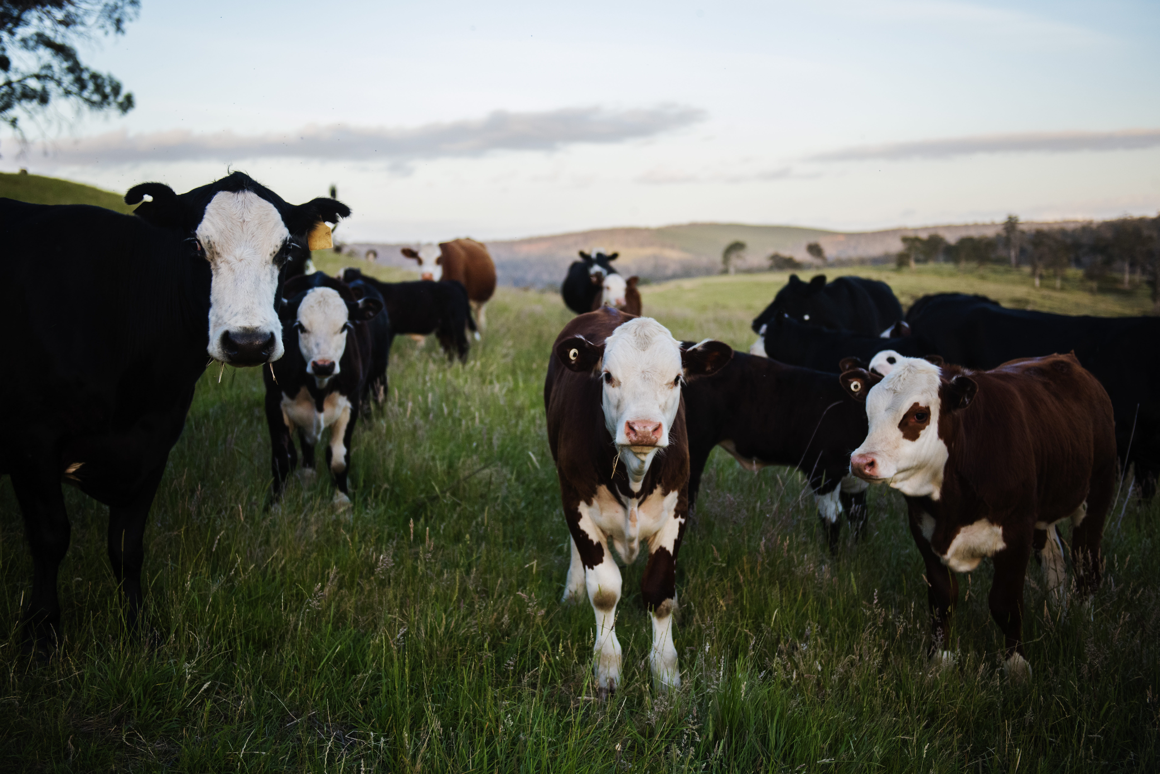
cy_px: 387
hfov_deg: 44.5
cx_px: 580
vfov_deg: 30.5
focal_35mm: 44
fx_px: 1418
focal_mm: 44
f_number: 2.8
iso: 1000
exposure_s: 1/1000
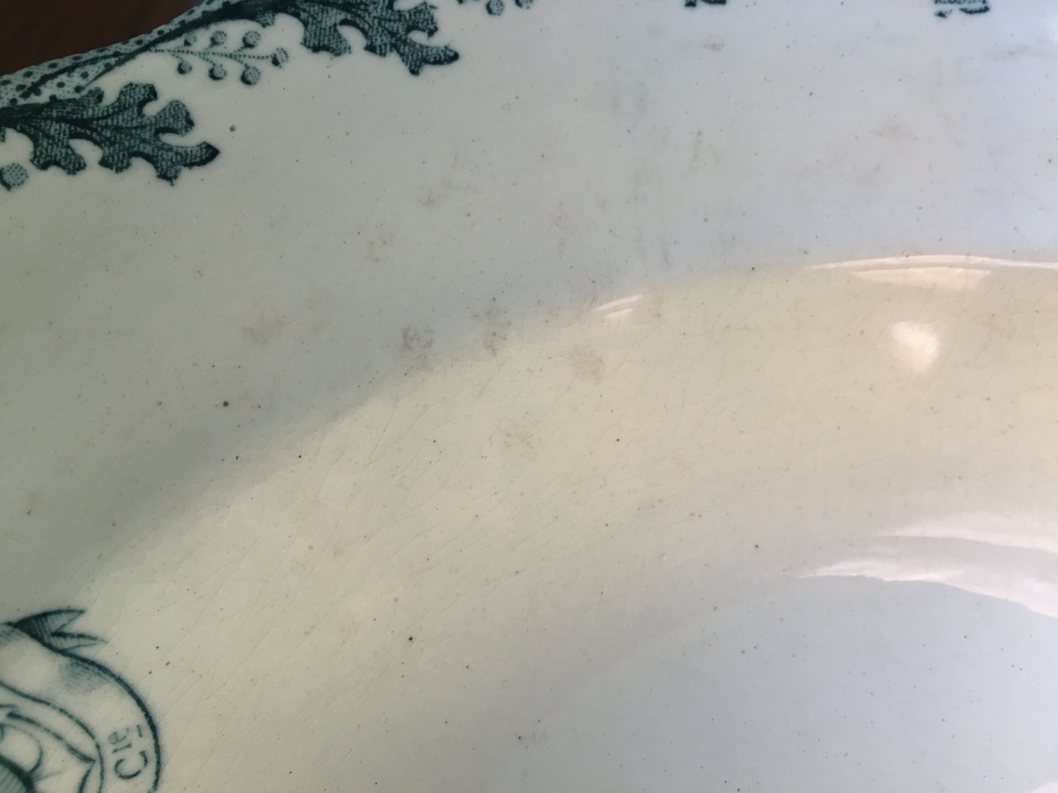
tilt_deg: -61.9
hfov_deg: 61.7
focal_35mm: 29
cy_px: 396
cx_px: 529
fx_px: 886
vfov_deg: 48.2
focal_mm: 4.15
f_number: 2.2
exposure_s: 1/33
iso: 100
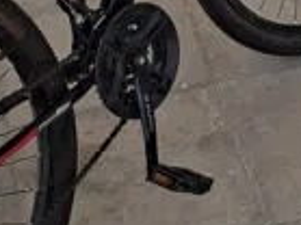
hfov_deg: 18.6
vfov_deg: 13.2
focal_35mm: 106
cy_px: -108
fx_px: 921
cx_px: 158
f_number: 1.8
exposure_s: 1/177
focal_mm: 5.54
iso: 50
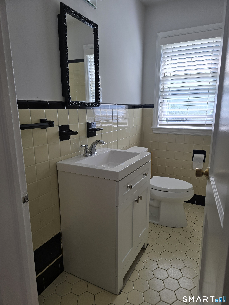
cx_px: 114
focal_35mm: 23
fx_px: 203
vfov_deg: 73.9
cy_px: 152
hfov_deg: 58.9
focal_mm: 6.3
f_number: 1.7
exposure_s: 1/180
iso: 40
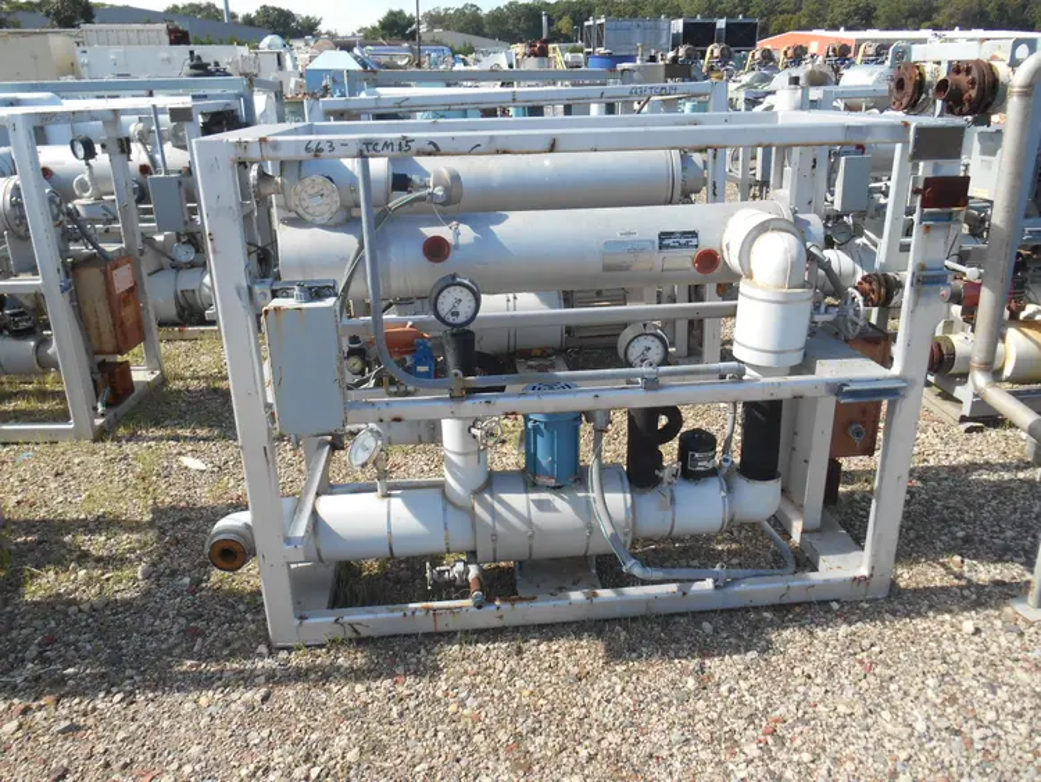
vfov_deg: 53.1
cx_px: 520
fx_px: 782
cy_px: 391
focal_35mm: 26
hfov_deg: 67.3
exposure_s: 1/400
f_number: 3.4
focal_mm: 4.7
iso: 80
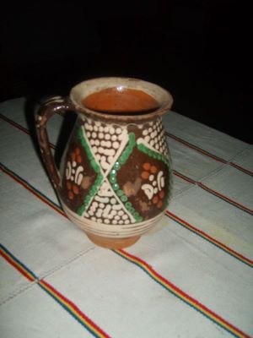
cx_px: 126
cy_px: 169
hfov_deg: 40.7
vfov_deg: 52.6
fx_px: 341
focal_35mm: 35
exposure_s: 1/45
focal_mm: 5.8
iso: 100
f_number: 2.8
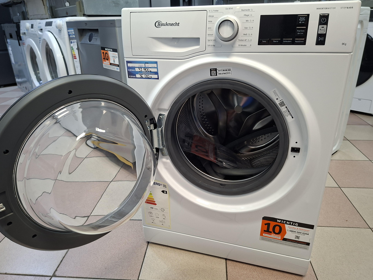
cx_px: 187
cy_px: 135
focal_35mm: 24
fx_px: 259
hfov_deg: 71.6
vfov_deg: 56.8
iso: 250
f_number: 1.8
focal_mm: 5.54
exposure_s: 1/33
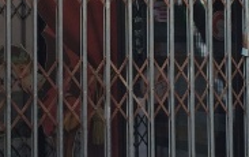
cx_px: 82
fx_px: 754
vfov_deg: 11.7
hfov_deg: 18.7
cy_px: 7
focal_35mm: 111
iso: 40
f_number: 2.2
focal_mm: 4.12
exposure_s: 1/120
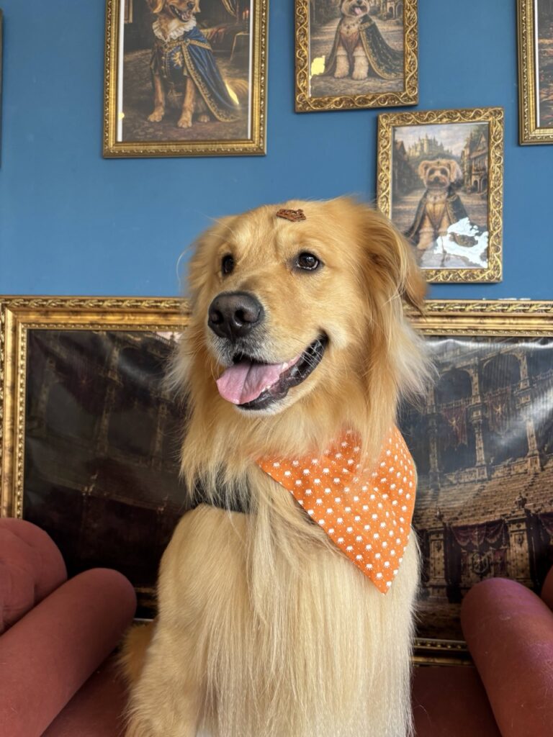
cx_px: 276
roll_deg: -1.7
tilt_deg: +1.4
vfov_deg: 67.3
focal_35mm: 26
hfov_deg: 53.1
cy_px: 368
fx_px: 554
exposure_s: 1/121
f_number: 1.6
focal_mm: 5.96
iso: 80
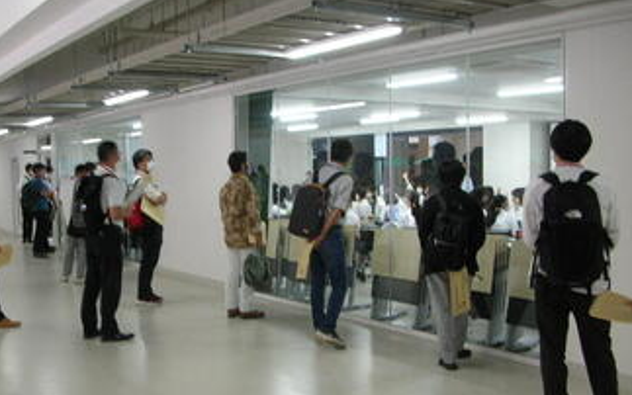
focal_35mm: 46
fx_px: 792
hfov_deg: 43.3
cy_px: 252
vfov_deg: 27.9
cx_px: 258
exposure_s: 1/12.4
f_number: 2.8
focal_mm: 5.8
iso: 50
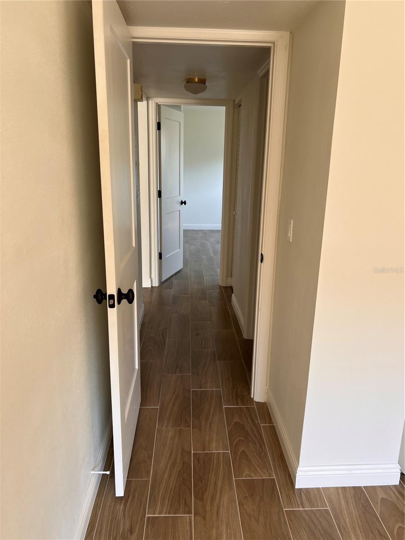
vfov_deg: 67.3
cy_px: 270
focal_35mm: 26
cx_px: 202
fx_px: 406
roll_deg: -0.8
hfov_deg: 53.1
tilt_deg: -12.1
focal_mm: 5.7
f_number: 1.5
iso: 50
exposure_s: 1/121
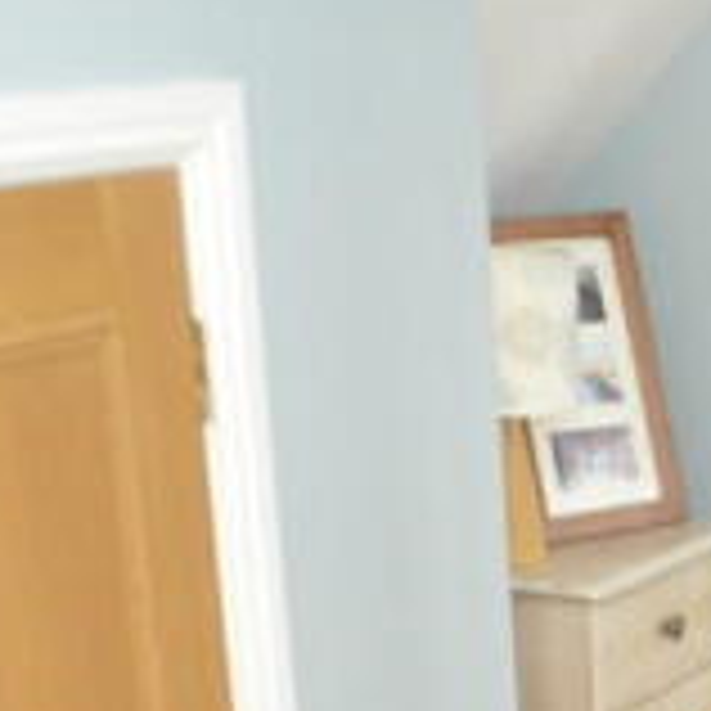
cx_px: 994
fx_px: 2208
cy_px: 742
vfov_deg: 17.8
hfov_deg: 16.9
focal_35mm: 95
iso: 3200
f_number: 4
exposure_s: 1/60
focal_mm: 18
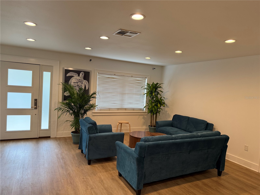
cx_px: 130
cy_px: 98
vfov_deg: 56.8
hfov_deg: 71.6
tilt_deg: -3.3
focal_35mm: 24
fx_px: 180
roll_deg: -3.2
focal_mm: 6.76
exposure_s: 1/121
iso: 160
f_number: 1.78
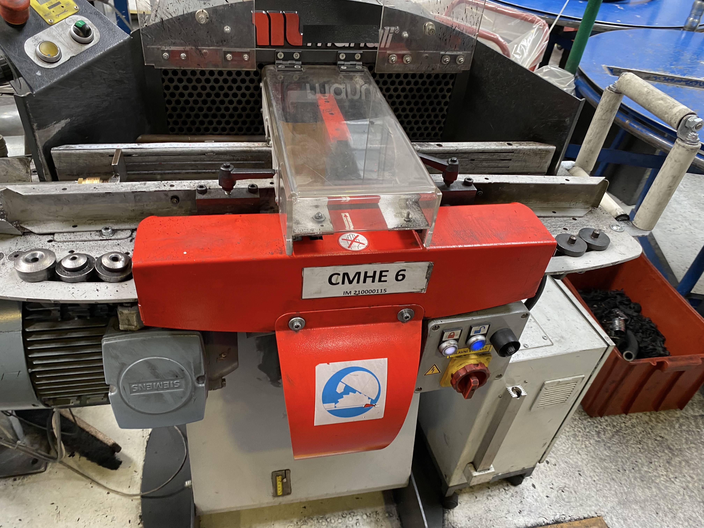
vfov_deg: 53.1
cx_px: 352
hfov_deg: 67.3
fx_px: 529
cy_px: 264
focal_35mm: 26
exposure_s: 1/62
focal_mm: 4.25
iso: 125
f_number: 1.8
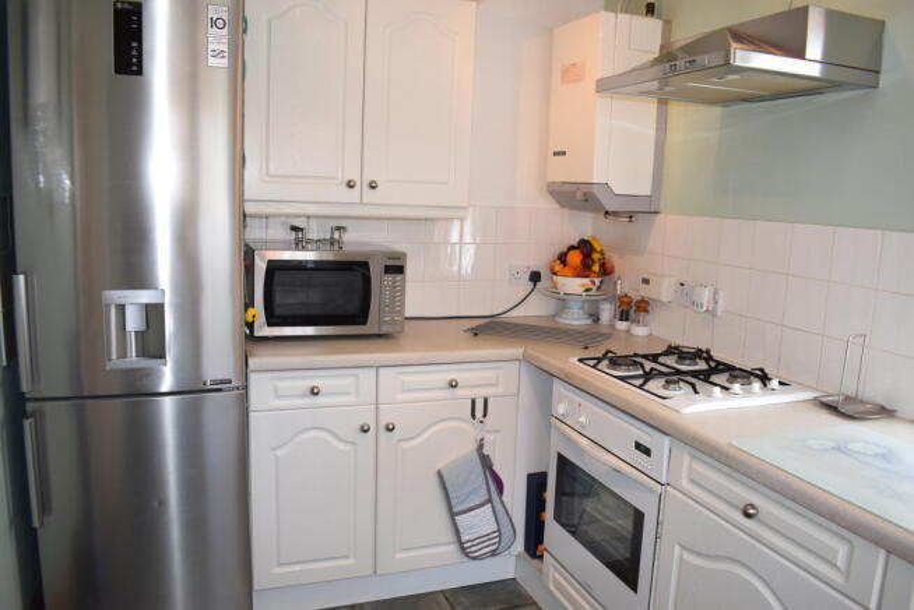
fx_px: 686
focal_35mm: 27
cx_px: 457
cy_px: 305
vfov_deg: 48.0
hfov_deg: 67.3
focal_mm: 18
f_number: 5.6
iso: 800
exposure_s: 1/200
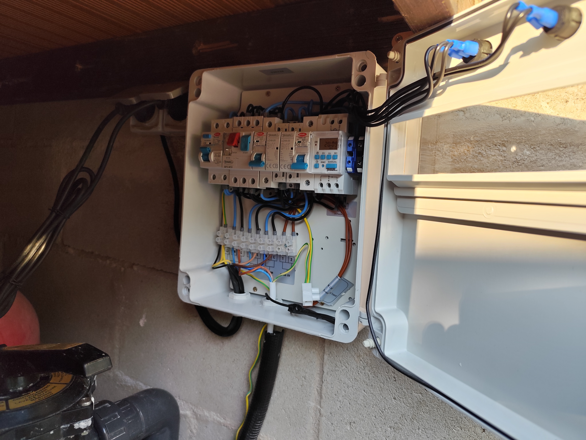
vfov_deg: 58.9
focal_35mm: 23
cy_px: 220
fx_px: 389
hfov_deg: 73.9
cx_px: 293
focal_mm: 6.19
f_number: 1.65
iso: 64
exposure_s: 1/100
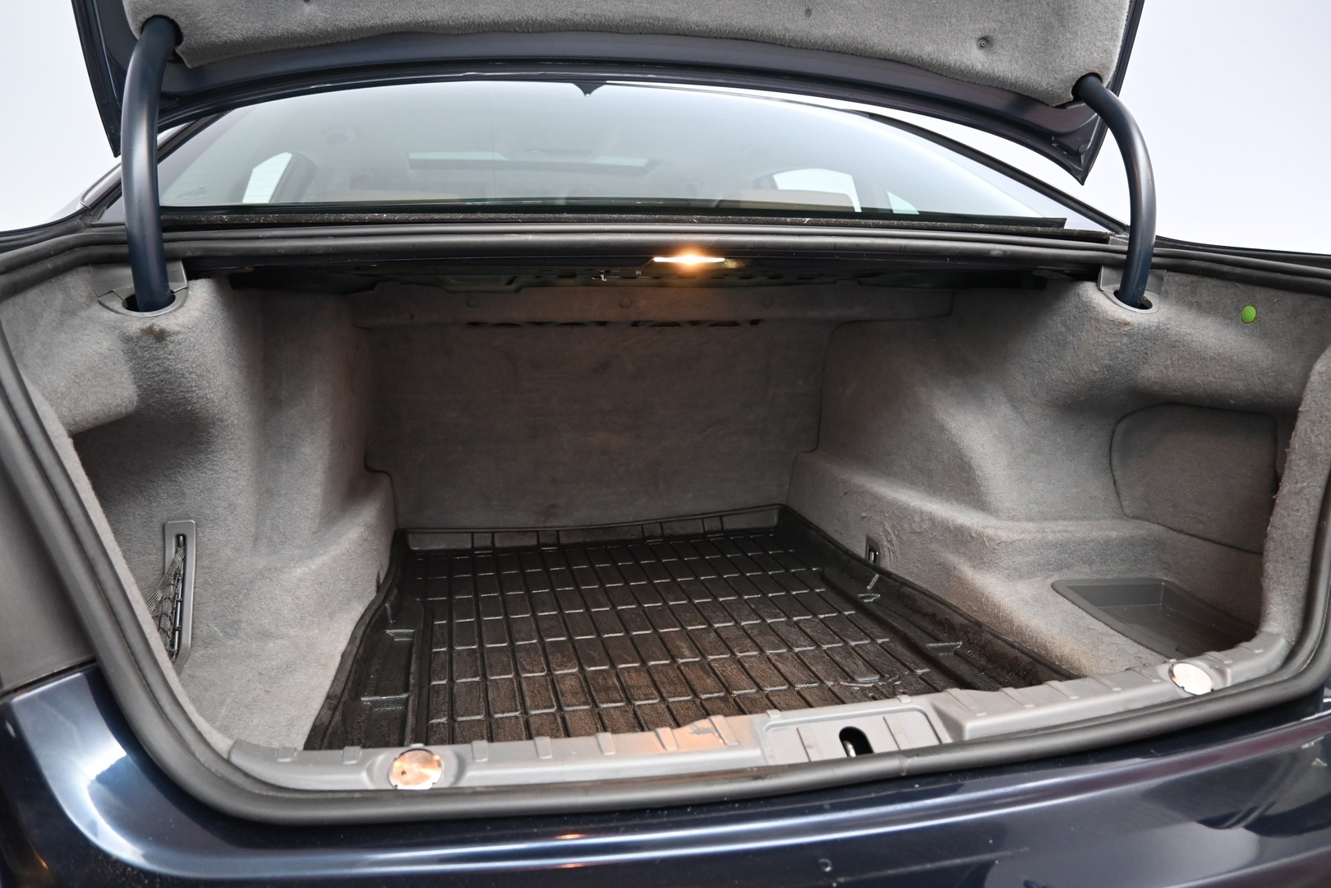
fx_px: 887
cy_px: 444
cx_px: 666
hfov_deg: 73.7
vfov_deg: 53.1
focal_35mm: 24
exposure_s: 1/25
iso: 1600
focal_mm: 16
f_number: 3.5
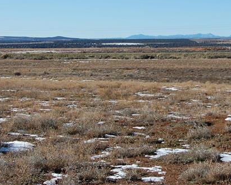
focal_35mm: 112
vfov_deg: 13.7
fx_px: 766
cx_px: 211
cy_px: 42
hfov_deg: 16.9
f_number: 10
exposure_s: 1/250
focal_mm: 32
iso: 200
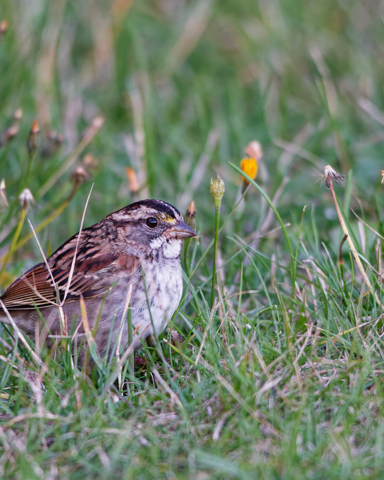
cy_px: 240
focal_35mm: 1058
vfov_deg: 1.8
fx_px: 15033
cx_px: 181
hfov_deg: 1.5
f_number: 6.3
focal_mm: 500
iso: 1600
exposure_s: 1/250
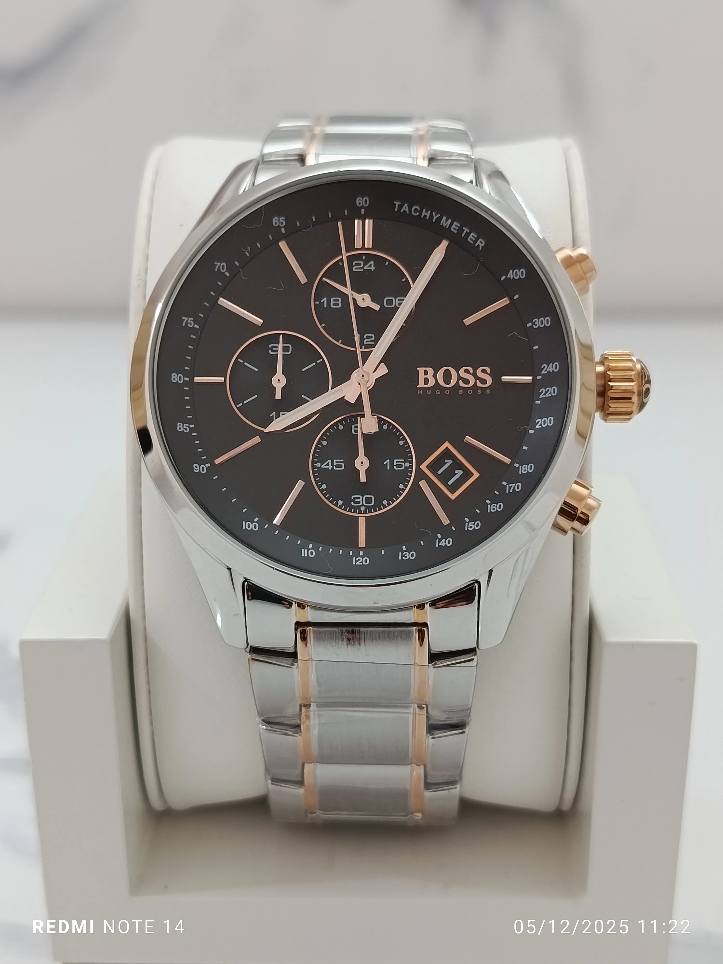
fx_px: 1337
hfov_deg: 30.3
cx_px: 362
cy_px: 482
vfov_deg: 39.7
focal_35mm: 48
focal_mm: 5.24
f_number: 1.7
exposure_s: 1/100
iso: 461
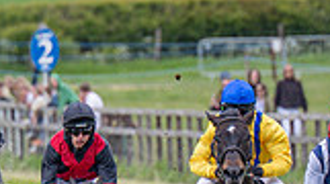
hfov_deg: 1.2
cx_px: 65
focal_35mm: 1768
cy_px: 306
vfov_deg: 0.7
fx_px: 15447
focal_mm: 185
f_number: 2.8
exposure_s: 1/1600
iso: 200
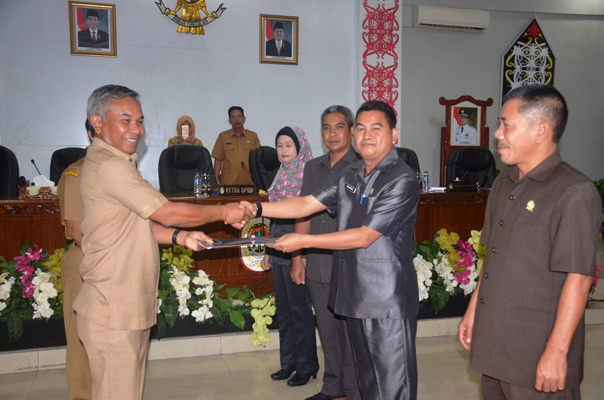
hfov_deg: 49.6
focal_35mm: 39
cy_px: 200
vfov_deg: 34.1
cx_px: 302
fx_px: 653
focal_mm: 26
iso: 800
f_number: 3.8
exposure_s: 1/60
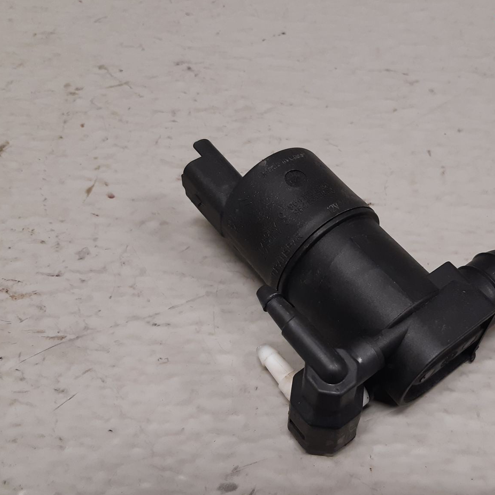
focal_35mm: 41
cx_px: 320
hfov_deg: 40.5
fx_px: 663
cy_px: 279
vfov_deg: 40.8
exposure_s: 1/50
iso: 125
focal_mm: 3.93
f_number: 1.7
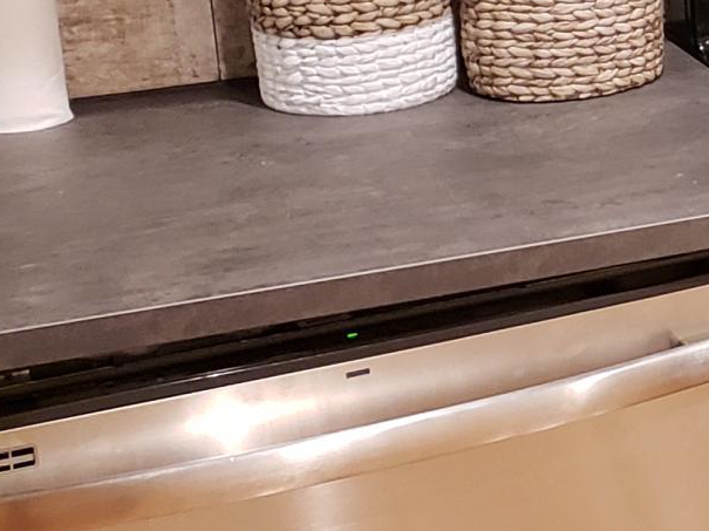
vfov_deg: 11.4
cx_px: 1744
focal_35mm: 129
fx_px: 2641
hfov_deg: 12.0
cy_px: -12
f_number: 1.5
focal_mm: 4.3
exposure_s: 1/24
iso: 250
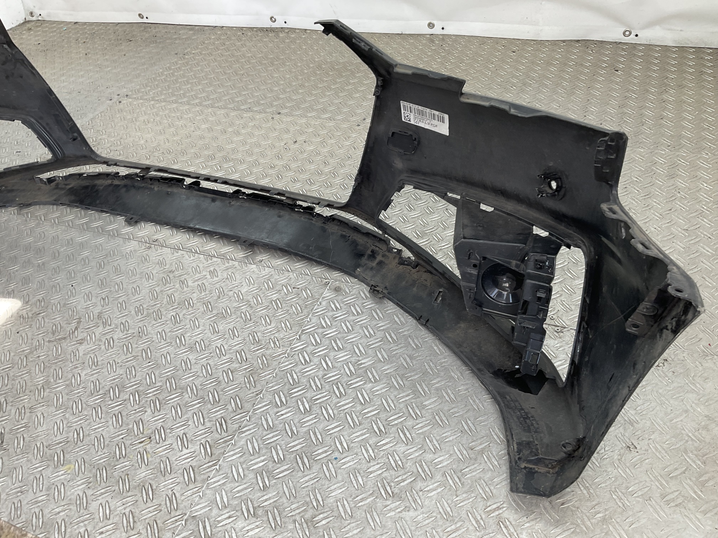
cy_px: 269
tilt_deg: -42.3
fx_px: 602
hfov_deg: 61.7
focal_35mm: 29
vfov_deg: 48.2
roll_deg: +7.4
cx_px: 359
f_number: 1.8
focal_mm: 3
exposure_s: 1/100
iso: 20
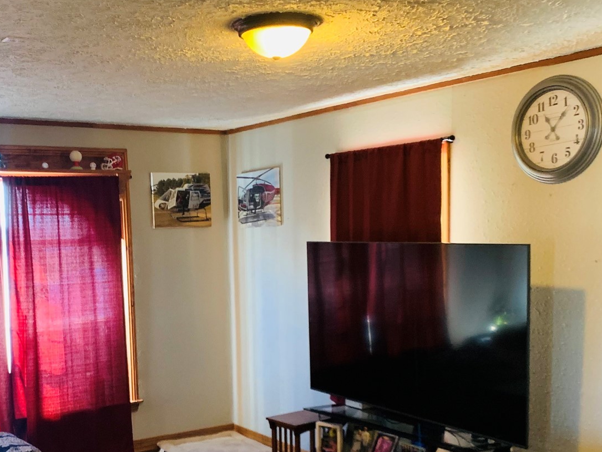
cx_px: 199
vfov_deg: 31.0
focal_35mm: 46
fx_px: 800
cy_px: 333
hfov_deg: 40.7
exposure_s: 1/40
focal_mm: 4.25
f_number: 1.8
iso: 400
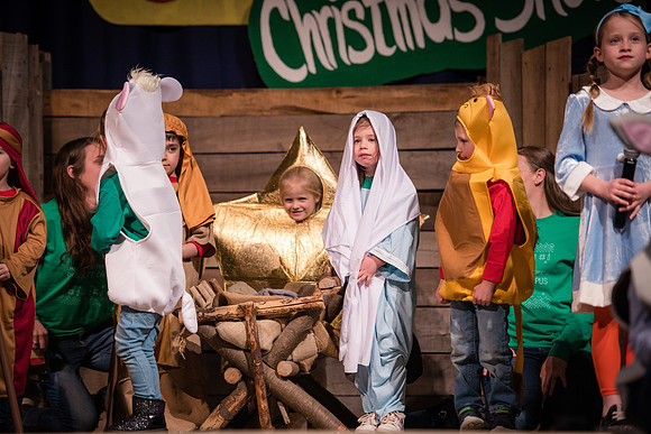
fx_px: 2532
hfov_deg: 14.7
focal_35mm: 140
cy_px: 217
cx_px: 326
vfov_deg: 9.8
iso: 1600
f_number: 2.8
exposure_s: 1/400
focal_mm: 140
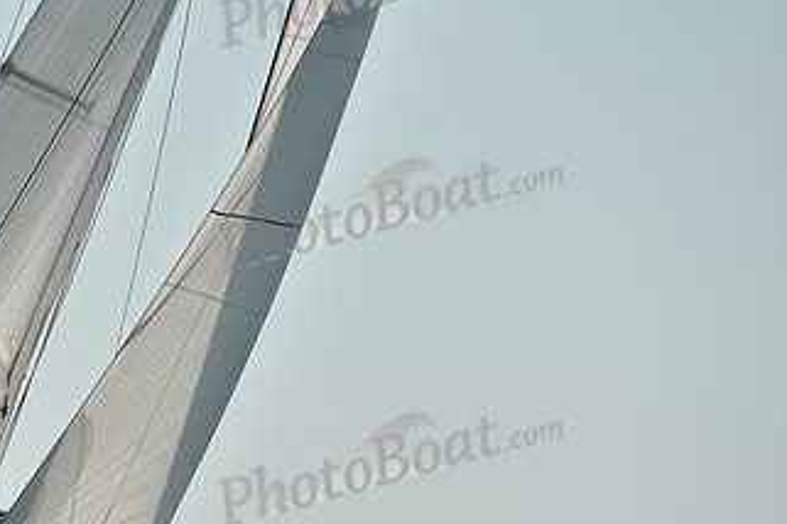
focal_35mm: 614
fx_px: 13422
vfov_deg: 2.2
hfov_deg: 3.4
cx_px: 93
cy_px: 371
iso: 250
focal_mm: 340
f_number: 5.6
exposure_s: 1/2000
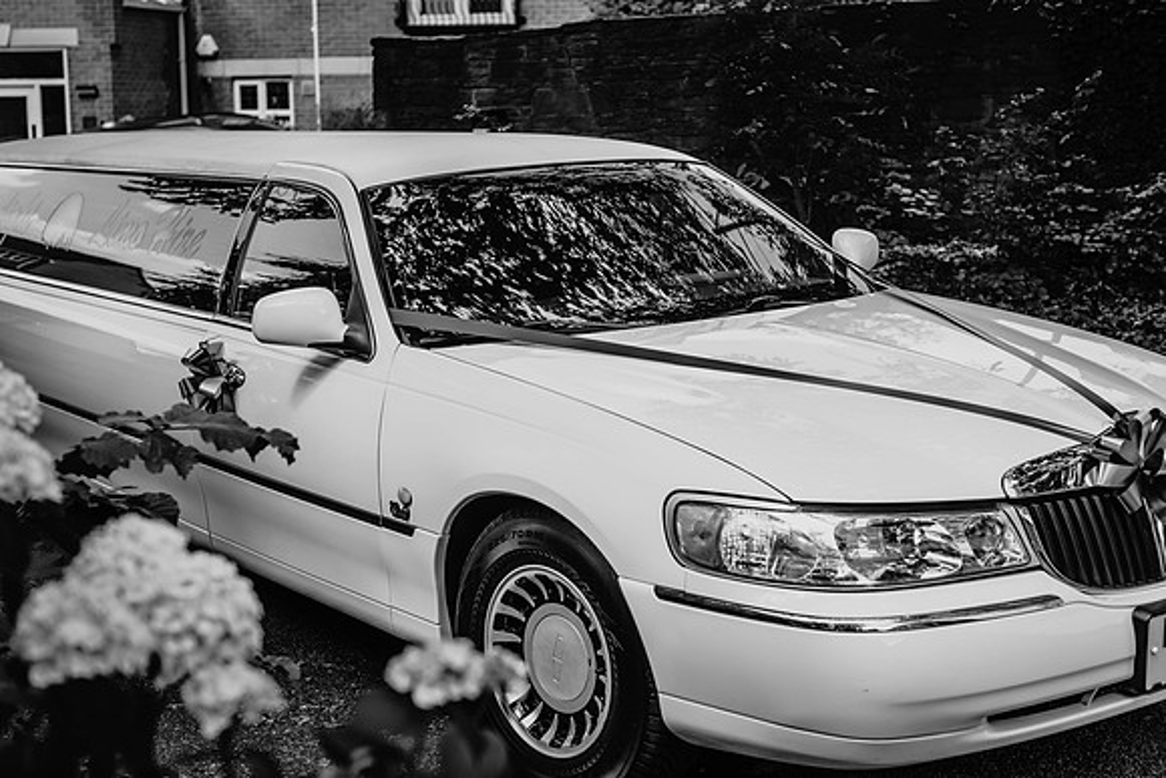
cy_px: 389
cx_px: 583
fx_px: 1817
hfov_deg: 35.6
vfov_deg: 24.2
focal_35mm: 56
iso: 100
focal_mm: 56
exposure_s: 1/800
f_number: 4
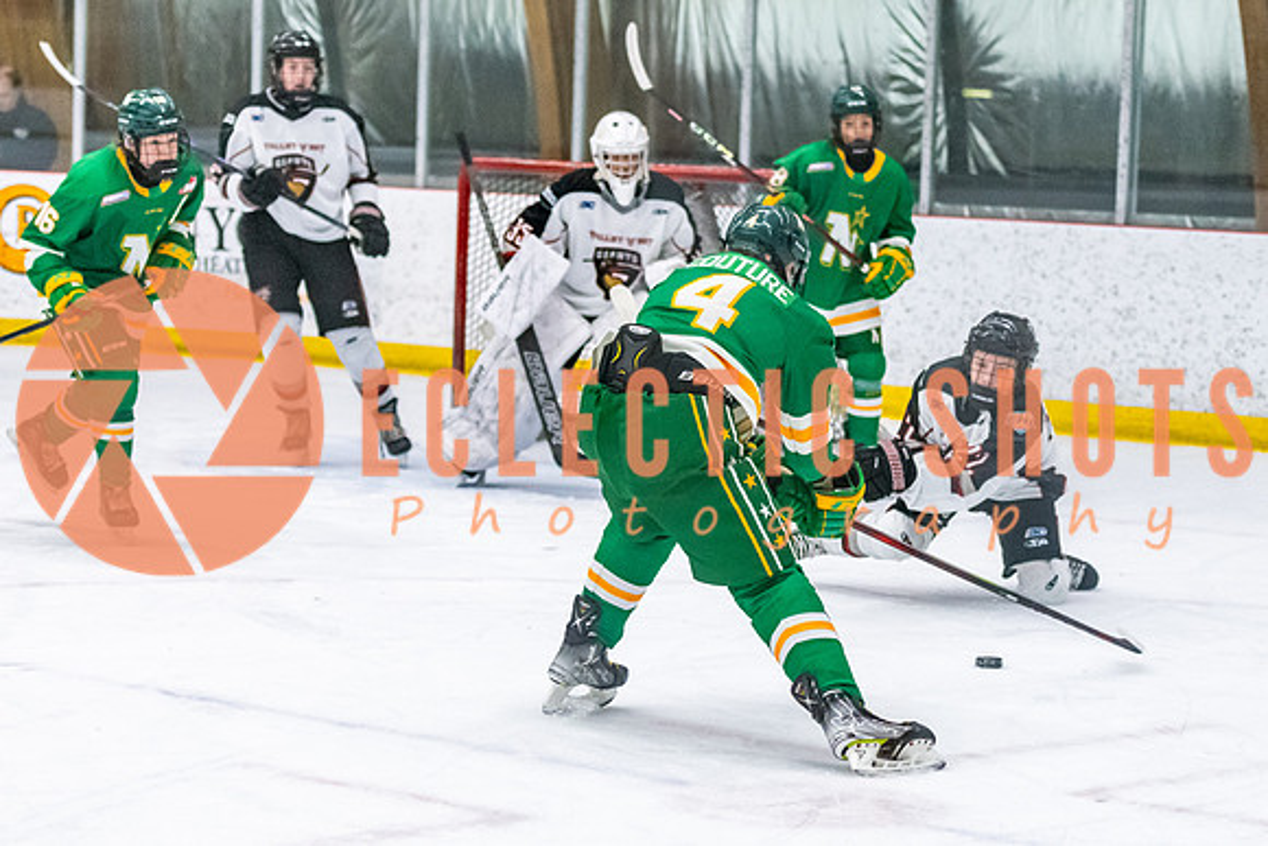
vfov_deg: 11.2
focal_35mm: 123
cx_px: 702
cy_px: 382
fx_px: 4333
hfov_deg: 16.6
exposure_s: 1/800
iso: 4000
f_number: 2.8
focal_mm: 70
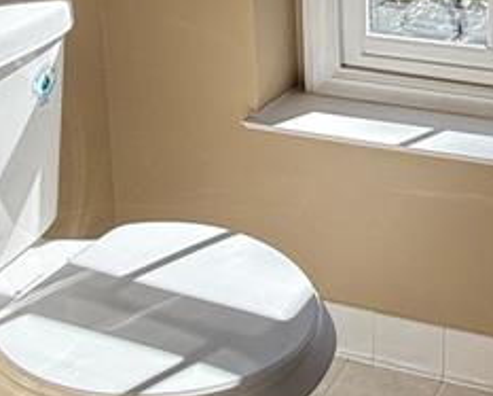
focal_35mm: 60
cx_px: 569
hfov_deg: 28.0
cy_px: -157
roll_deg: -0.5
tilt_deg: -8.5
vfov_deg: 22.1
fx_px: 877
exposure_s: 1/779
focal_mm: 2.22
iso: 64
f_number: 2.2
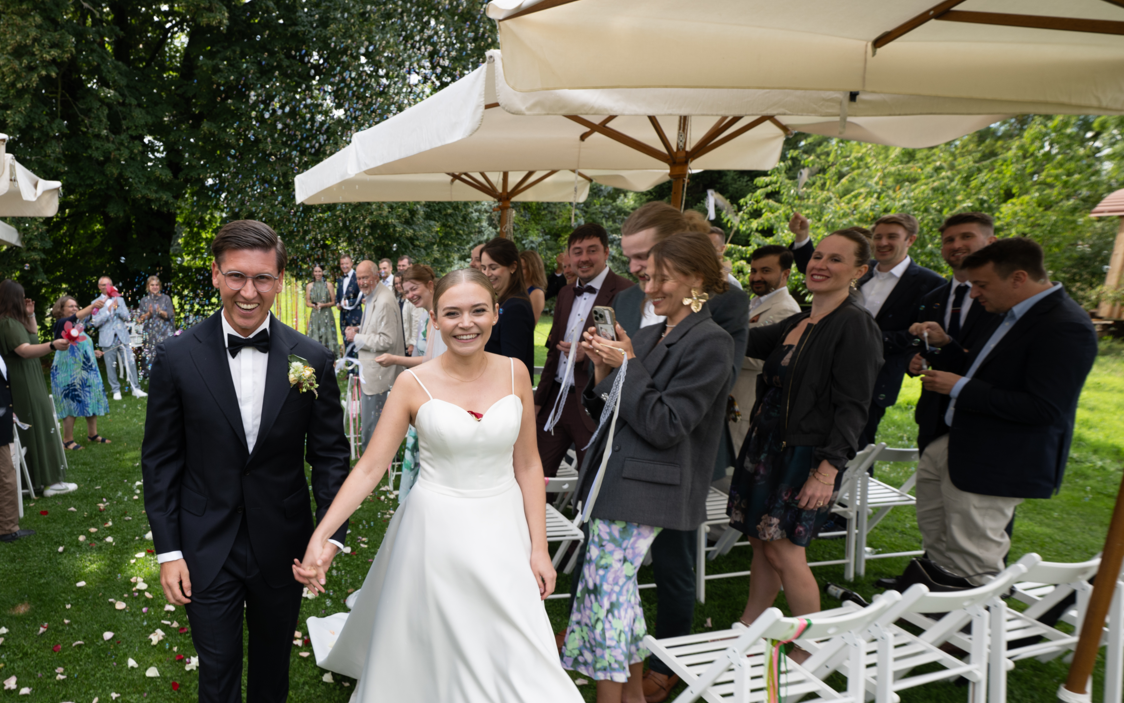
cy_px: 466
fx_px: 674
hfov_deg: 74.9
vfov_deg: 54.0
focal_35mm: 22
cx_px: 305
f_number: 5.6
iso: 100
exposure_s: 1/80
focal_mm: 14
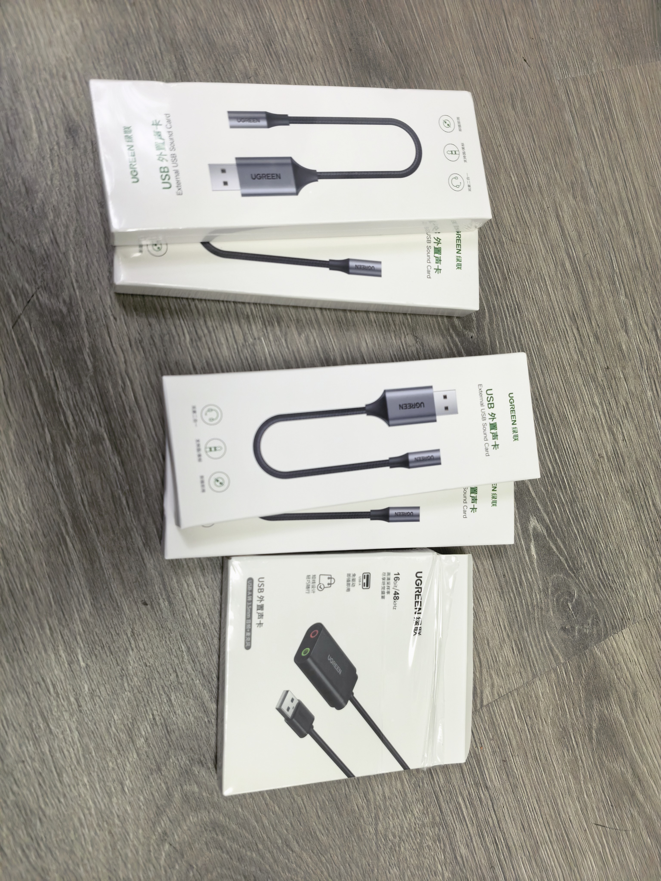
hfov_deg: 56.8
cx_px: 330
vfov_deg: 71.6
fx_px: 611
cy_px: 440
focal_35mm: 24
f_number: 2
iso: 100
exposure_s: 1/100
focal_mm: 5.75
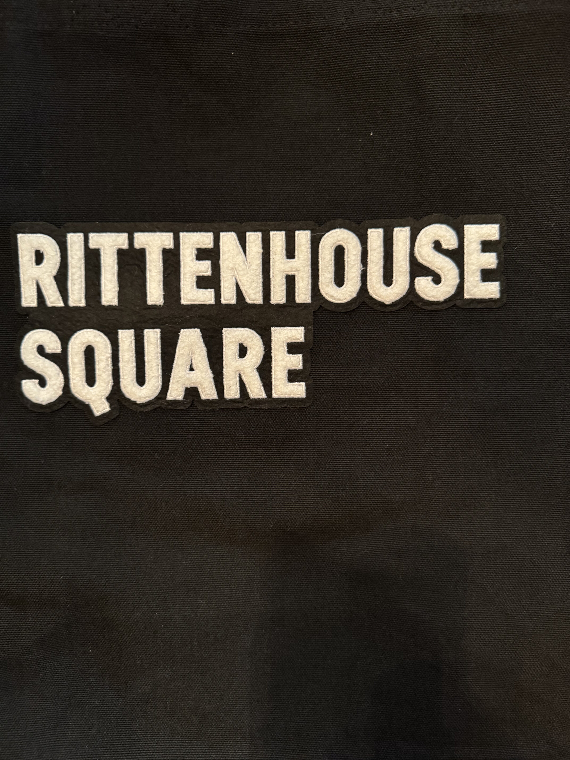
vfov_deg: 71.6
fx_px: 527
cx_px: 285
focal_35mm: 24
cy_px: 380
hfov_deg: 56.8
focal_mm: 6.76
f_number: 1.78
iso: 800
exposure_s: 1/40
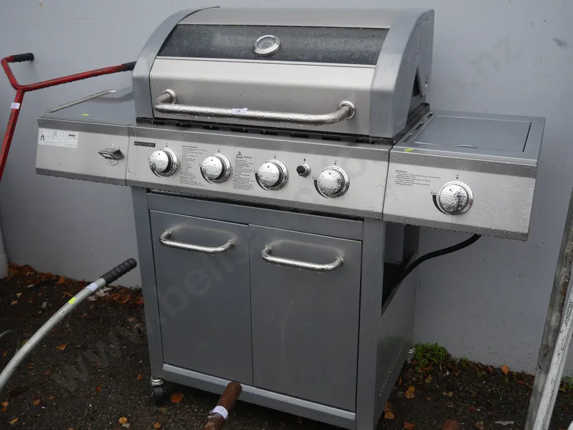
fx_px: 662
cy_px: 215
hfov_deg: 46.8
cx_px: 286
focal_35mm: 40
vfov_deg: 36.0
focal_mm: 20
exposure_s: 1/100
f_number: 4.4
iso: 200
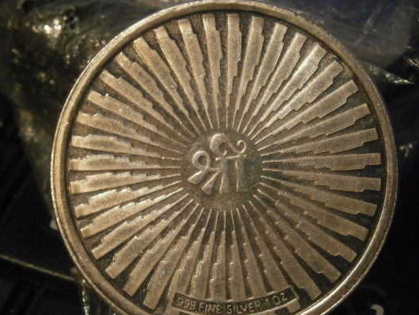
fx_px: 654
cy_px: 174
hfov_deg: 35.5
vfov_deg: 27.0
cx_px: 200
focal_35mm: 54
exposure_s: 1/125
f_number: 3.4
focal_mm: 8.3
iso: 800
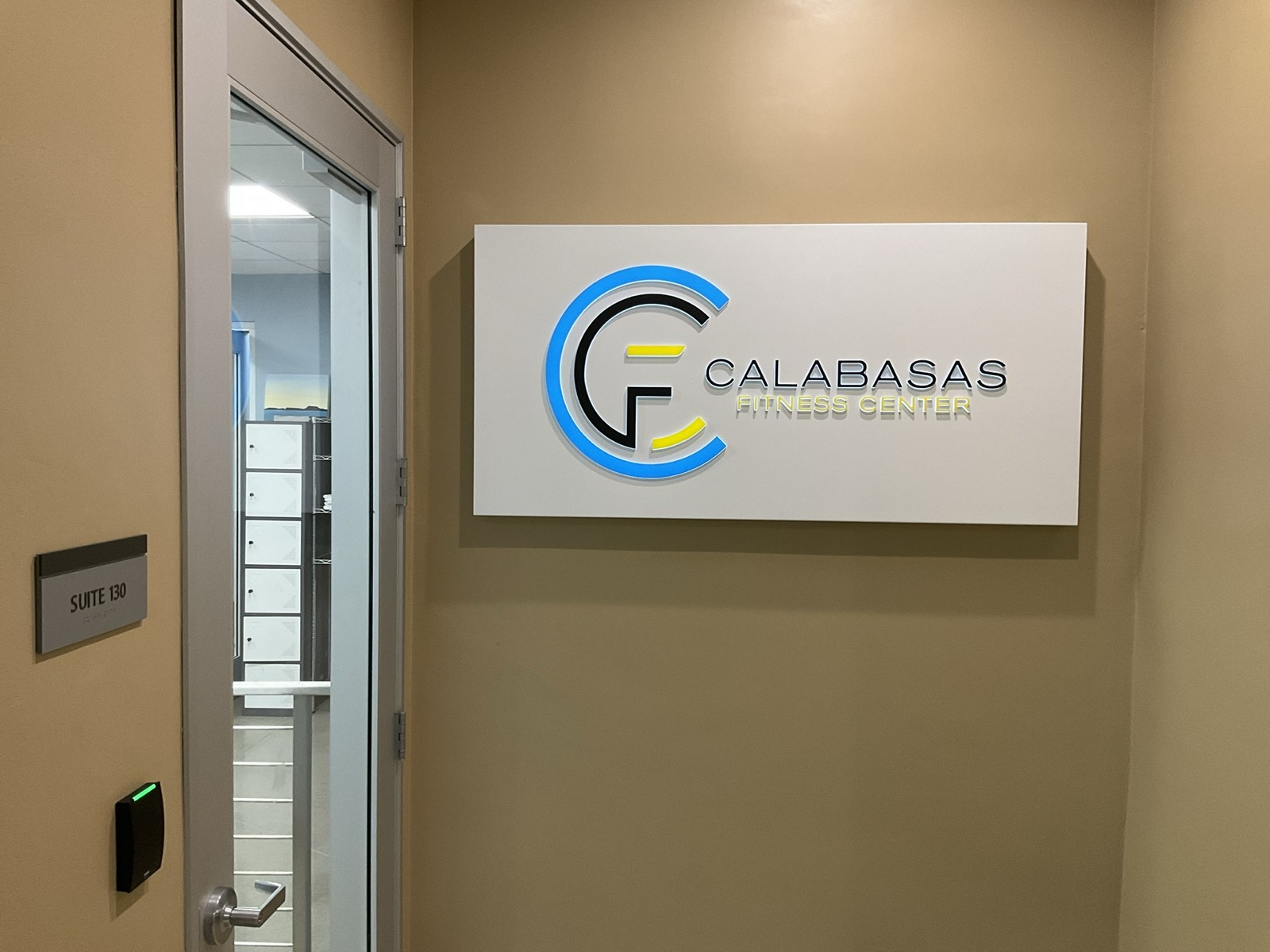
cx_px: 635
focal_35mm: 29
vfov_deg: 48.2
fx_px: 1064
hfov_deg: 61.7
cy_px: 476
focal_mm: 3
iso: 80
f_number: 1.8
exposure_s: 1/60
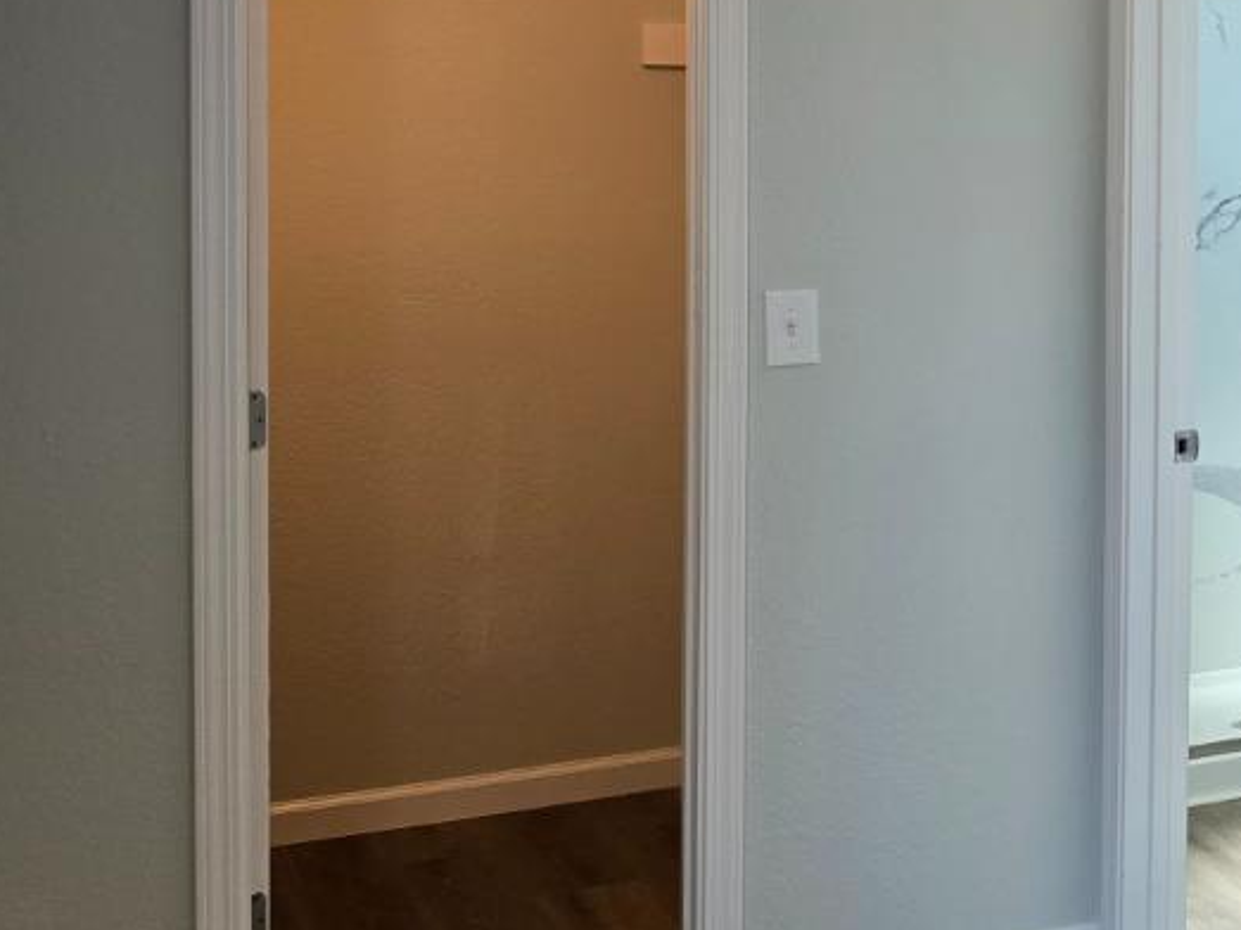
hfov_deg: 24.2
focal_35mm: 66
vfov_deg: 21.9
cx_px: 1765
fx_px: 2366
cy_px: 163
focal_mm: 6.3
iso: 100
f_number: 1.7
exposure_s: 1/120
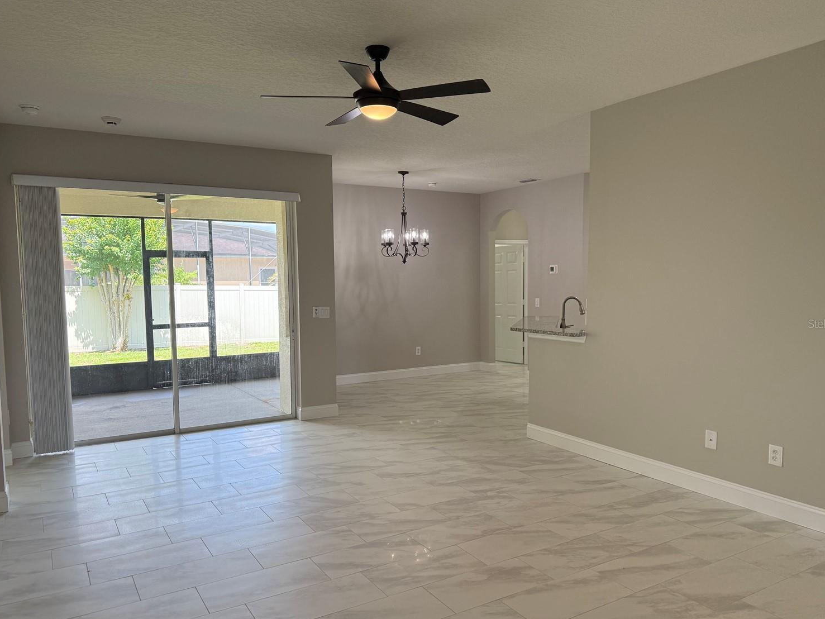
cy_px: 323
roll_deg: +0.9
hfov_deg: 67.3
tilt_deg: -3.2
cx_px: 414
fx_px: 620
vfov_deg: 53.1
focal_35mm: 26
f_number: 1.78
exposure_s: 1/236
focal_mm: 6.76
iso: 125
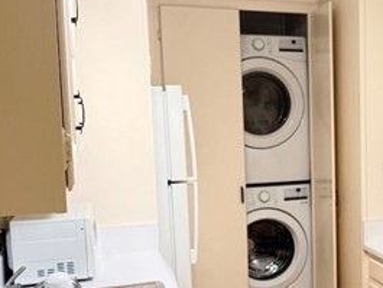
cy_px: 187
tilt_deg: -6.3
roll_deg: +1.2
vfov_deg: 25.1
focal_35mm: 58
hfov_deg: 31.3
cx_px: 363
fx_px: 642
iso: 400
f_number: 1.78
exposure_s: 1/60
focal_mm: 6.76
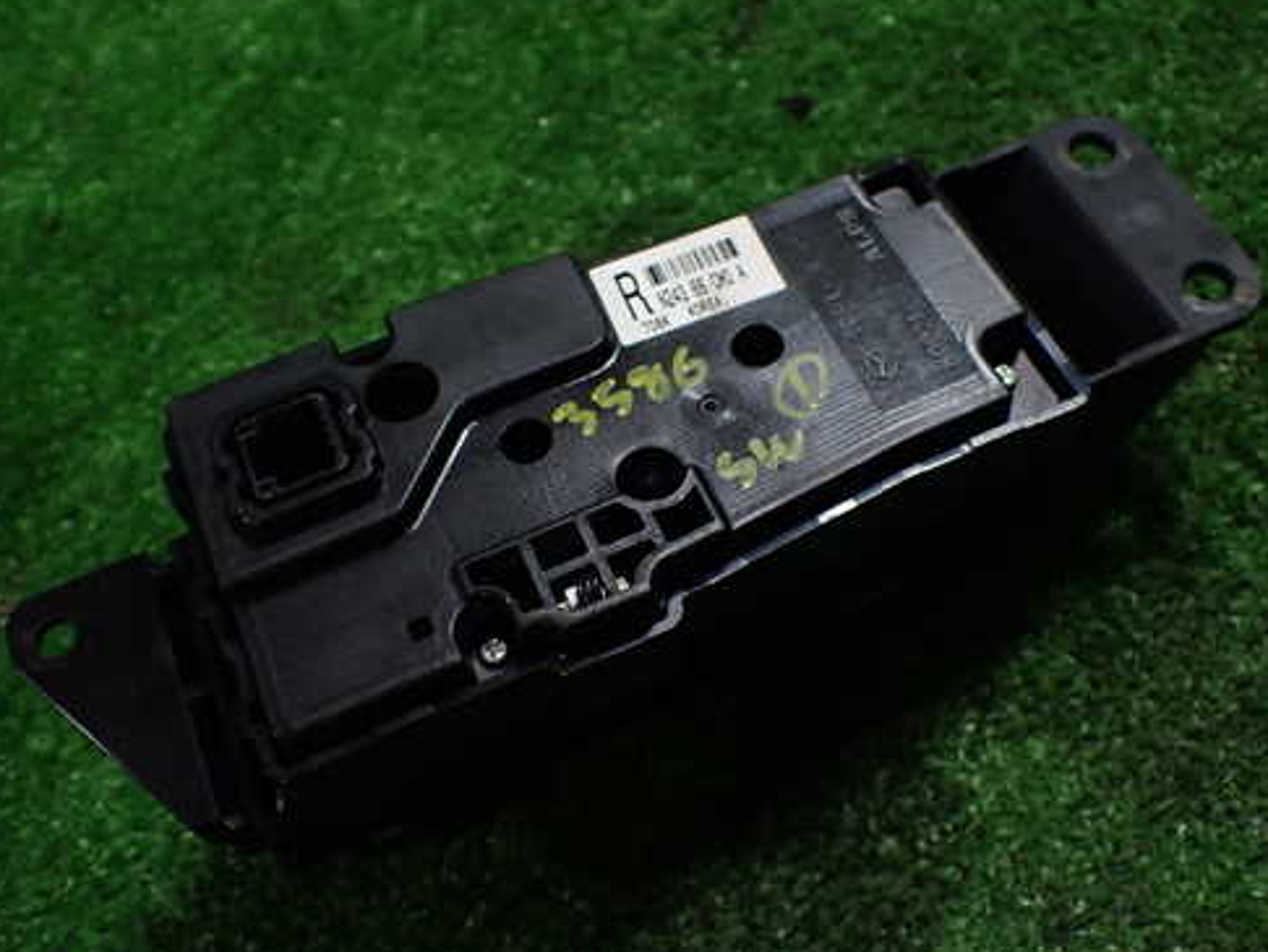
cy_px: 490
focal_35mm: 37
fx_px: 1356
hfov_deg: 50.1
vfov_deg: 38.7
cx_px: 642
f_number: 2.3
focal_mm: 5.4
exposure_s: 1/125
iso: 500
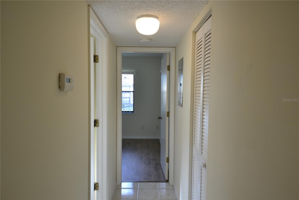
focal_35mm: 24
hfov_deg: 73.8
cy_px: 100
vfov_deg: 53.1
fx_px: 199
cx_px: 150
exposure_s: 1/80
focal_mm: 16
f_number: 4.5
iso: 400
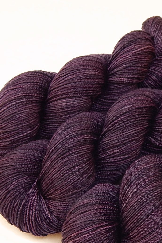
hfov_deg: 18.5
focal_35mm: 73
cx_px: 128
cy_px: 153
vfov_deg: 27.6
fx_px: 493
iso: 125
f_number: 3.4
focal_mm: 6.8
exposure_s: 1/15
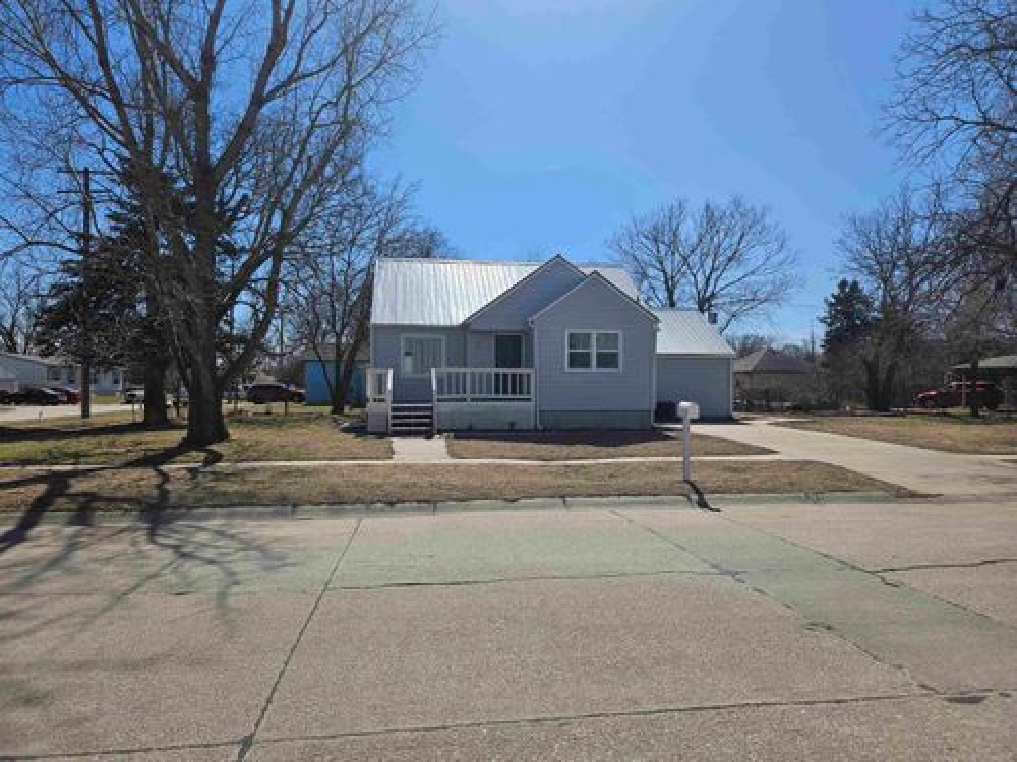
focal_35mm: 23
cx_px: 508
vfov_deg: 58.9
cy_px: 381
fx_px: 676
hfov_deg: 73.9
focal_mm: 5.4
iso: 25
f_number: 1.8
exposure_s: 1/3819
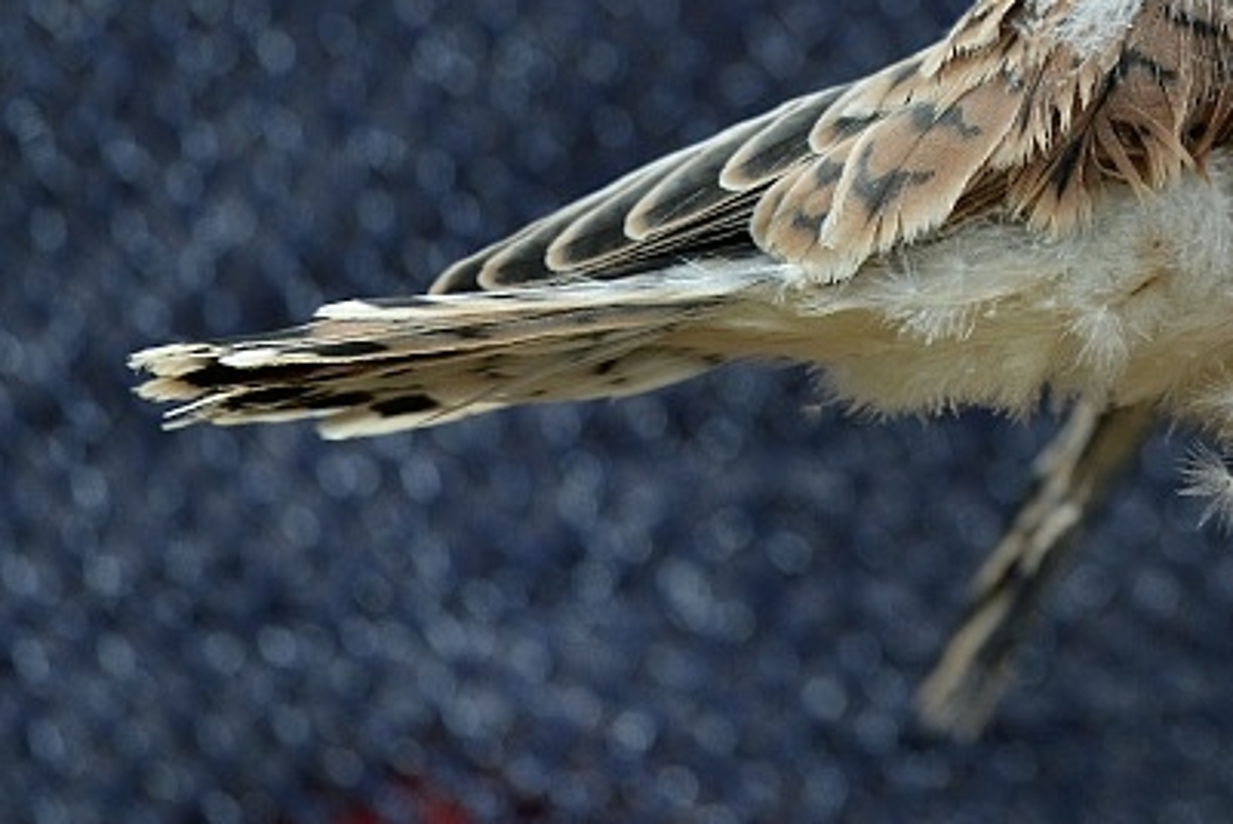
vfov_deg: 1.4
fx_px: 34205
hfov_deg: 2.1
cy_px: 22
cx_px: 1132
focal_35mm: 998
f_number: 5
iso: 400
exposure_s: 1/1250
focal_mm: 500
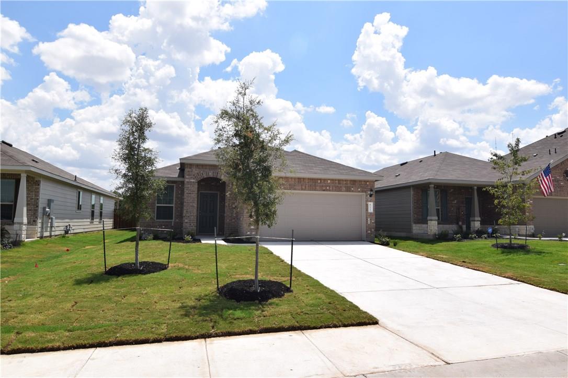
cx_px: 284
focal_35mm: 22
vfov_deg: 56.1
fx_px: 355
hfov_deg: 77.3
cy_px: 189
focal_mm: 15
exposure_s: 1/500
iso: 200
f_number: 11
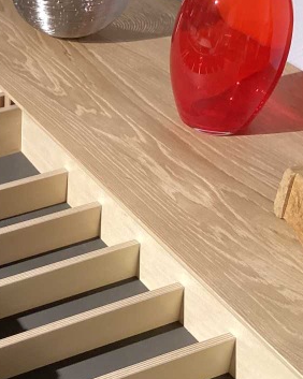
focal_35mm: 70
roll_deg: +2.1
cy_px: 264
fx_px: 785
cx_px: -42
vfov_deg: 26.9
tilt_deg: -37.9
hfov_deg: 20.7
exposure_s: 1/50
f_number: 2.4
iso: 200
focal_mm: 3.3
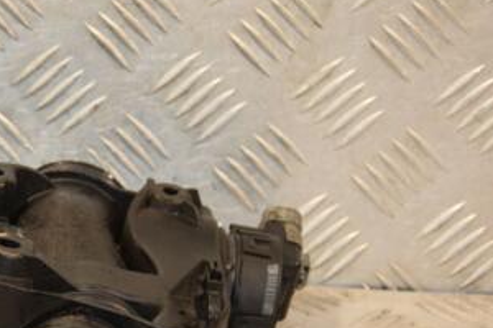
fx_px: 2876
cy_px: 256
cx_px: 13
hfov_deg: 9.7
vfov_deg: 6.5
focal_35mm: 210
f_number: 5.3
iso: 800
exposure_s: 1/125
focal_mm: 70
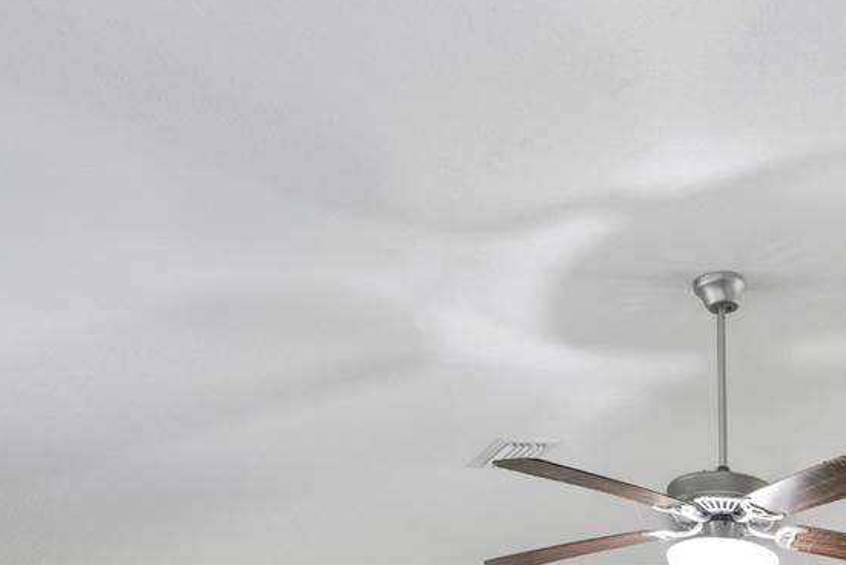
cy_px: 977
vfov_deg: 20.0
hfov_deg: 32.1
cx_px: 1003
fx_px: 1223
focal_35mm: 52
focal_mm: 14
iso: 400
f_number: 11
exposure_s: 1/3
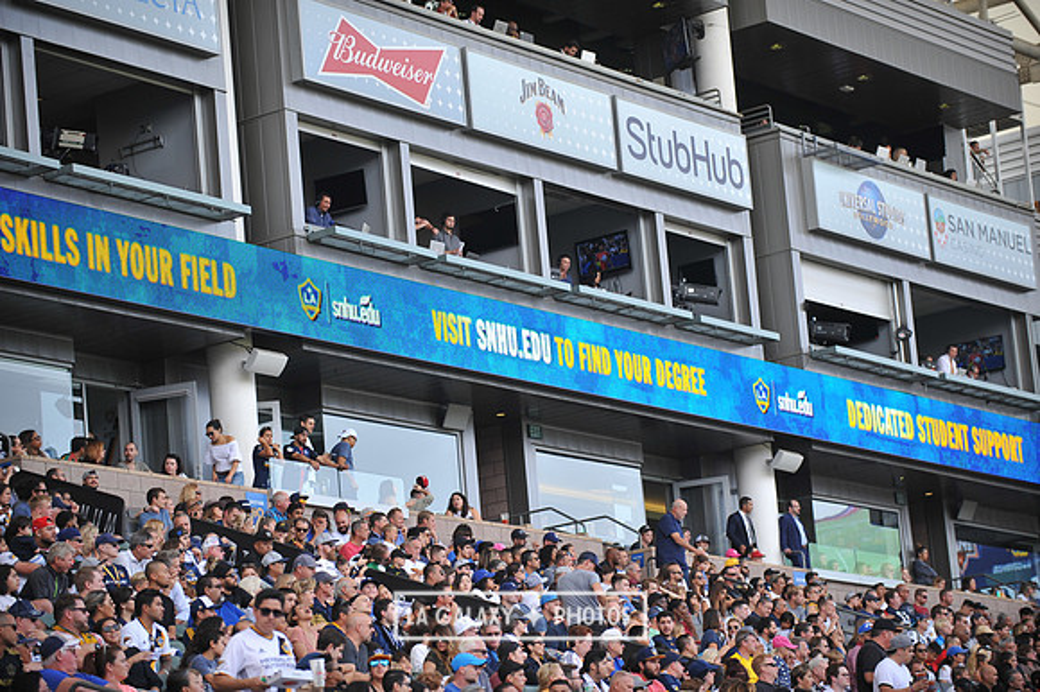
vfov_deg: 11.0
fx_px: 3609
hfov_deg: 16.4
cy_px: 346
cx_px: 520
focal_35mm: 125
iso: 500
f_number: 2.8
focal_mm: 125
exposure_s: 1/1250
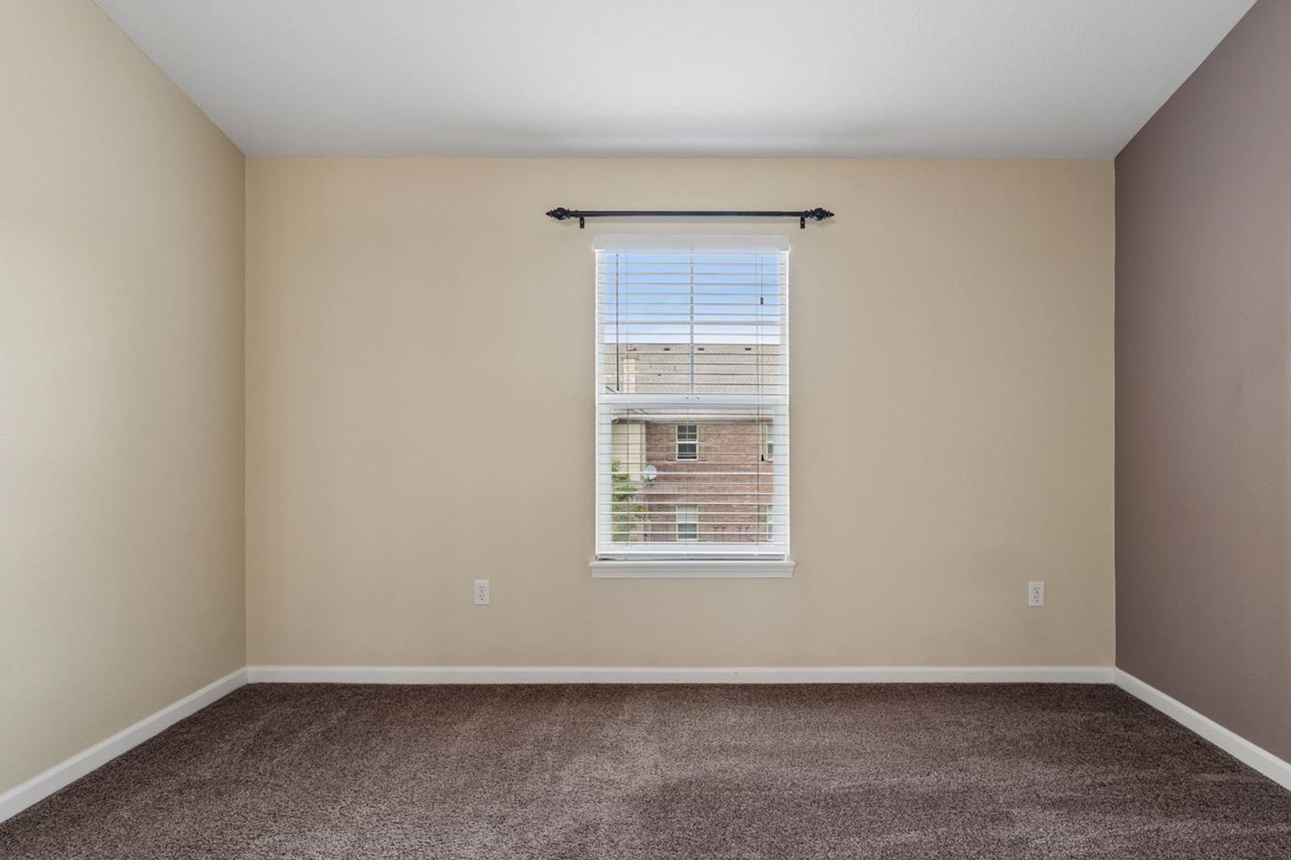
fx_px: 681
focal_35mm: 19
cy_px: 430
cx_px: 694
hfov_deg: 86.8
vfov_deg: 64.5
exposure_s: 1/15
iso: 400
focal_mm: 17
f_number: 8
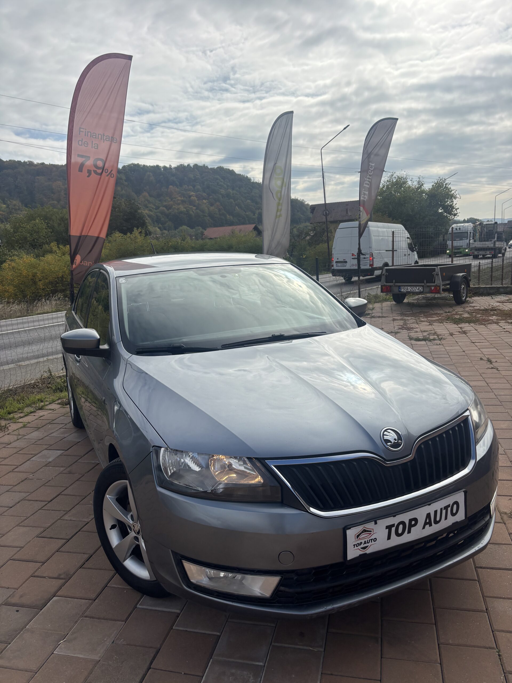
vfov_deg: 67.3
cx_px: 256
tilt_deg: -10.6
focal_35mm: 26
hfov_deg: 53.1
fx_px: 513
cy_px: 342
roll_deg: +3.1
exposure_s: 1/6711
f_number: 1.6
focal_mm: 5.96
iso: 50
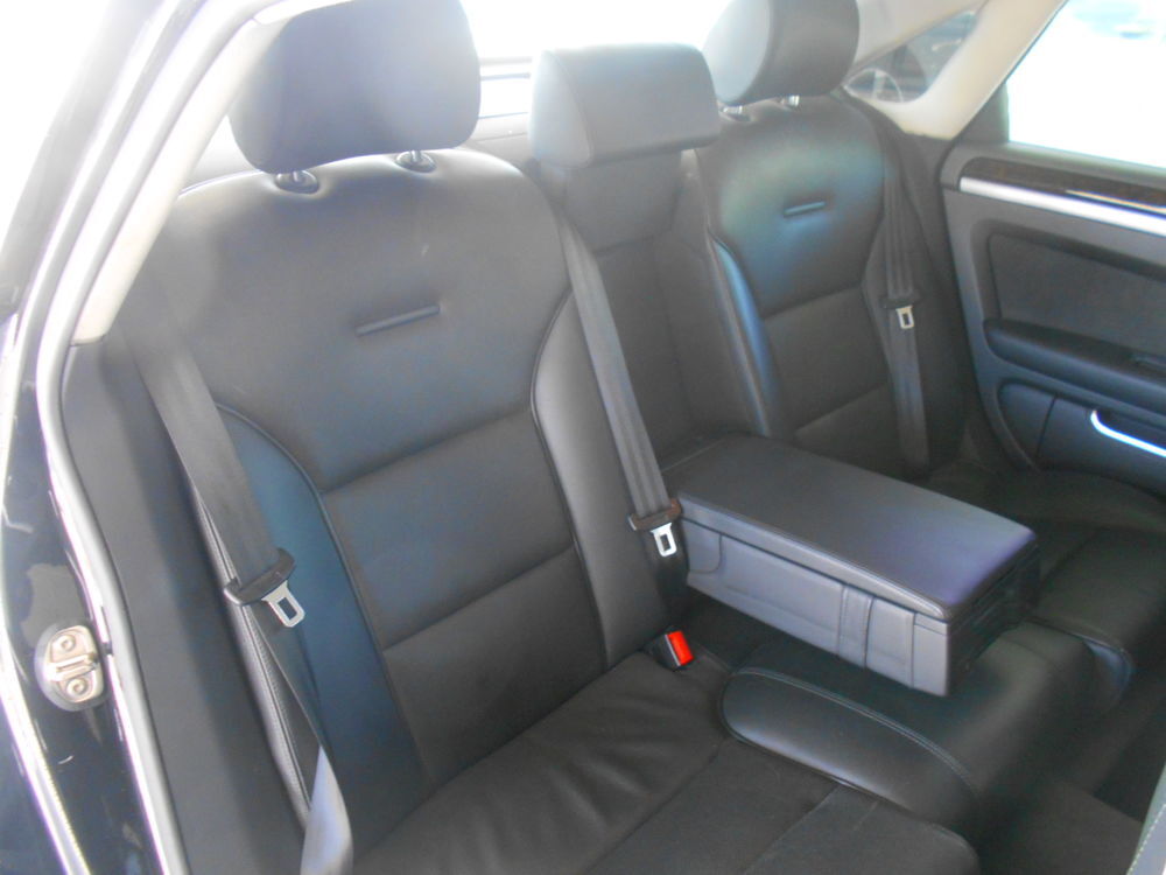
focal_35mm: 26
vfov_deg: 53.1
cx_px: 583
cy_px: 438
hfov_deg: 67.3
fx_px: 876
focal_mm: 4.6
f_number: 3.2
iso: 400
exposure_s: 1/20
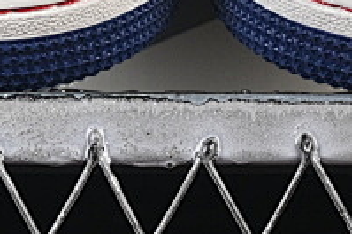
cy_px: -307
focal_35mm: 408
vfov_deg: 3.3
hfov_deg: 5.1
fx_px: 3983
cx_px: 218
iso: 160
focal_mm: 50
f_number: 8
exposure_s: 1/80
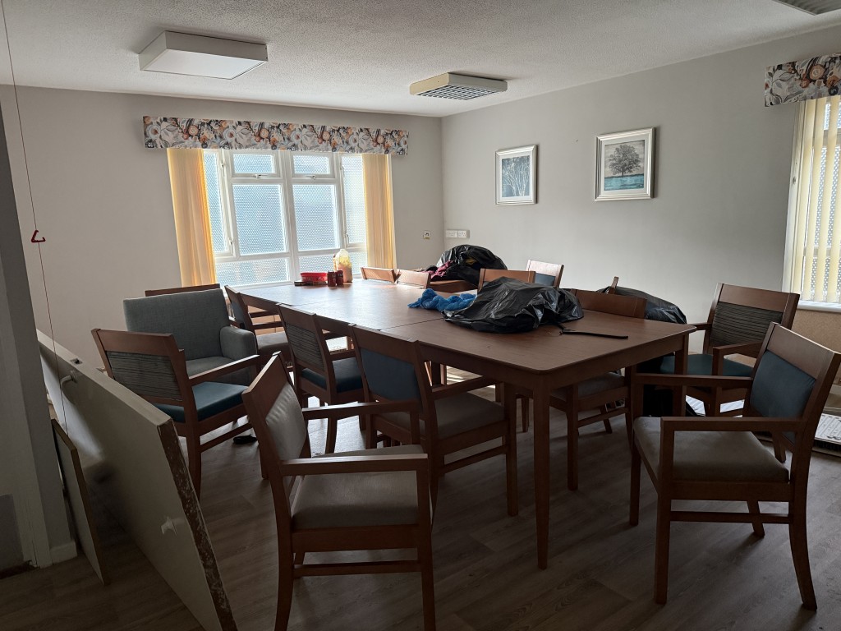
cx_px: 420
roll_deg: +2.4
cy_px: 316
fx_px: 583
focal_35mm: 24
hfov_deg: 71.6
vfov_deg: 56.8
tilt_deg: -10.1
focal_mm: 6.76
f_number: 1.78
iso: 640
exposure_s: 1/50
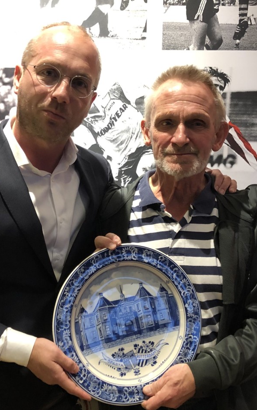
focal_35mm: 45
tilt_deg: -8.8
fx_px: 504
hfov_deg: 28.5
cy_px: 228
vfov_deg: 44.3
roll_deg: -0.1
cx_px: 106
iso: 80
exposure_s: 1/17
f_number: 1.8
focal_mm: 4
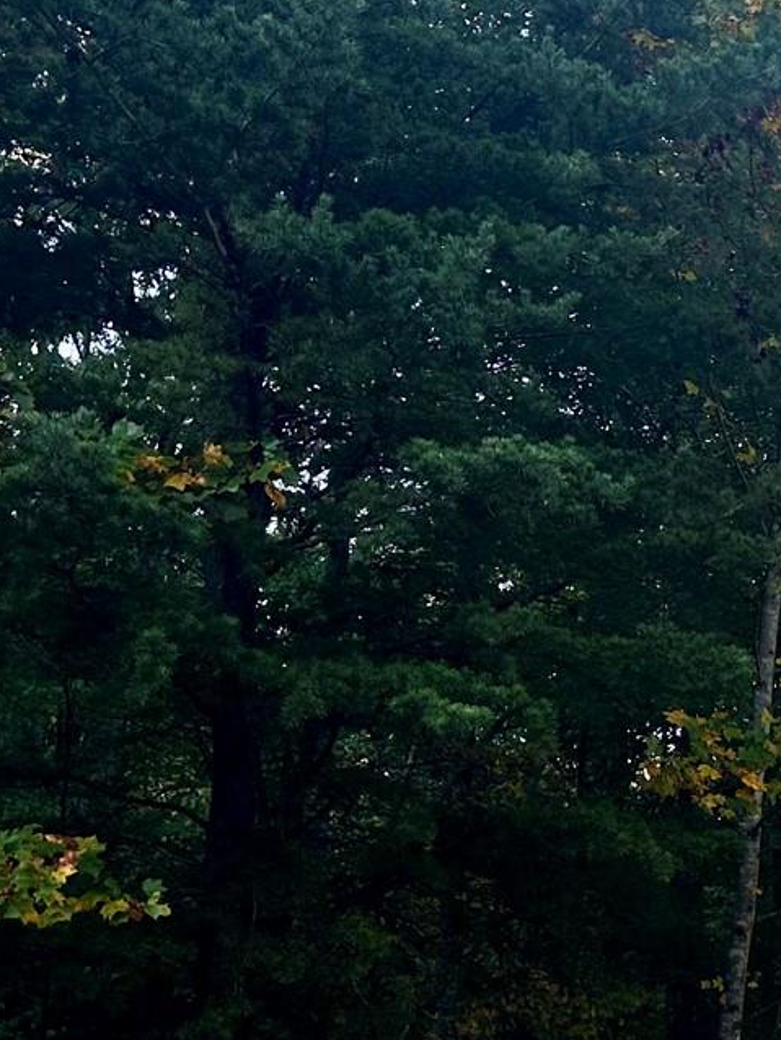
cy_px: 680
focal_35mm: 77
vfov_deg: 25.2
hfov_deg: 17.5
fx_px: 2315
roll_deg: +0.1
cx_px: 1127
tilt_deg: +8.3
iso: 80
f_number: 1.78
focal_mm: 6.86
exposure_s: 1/484
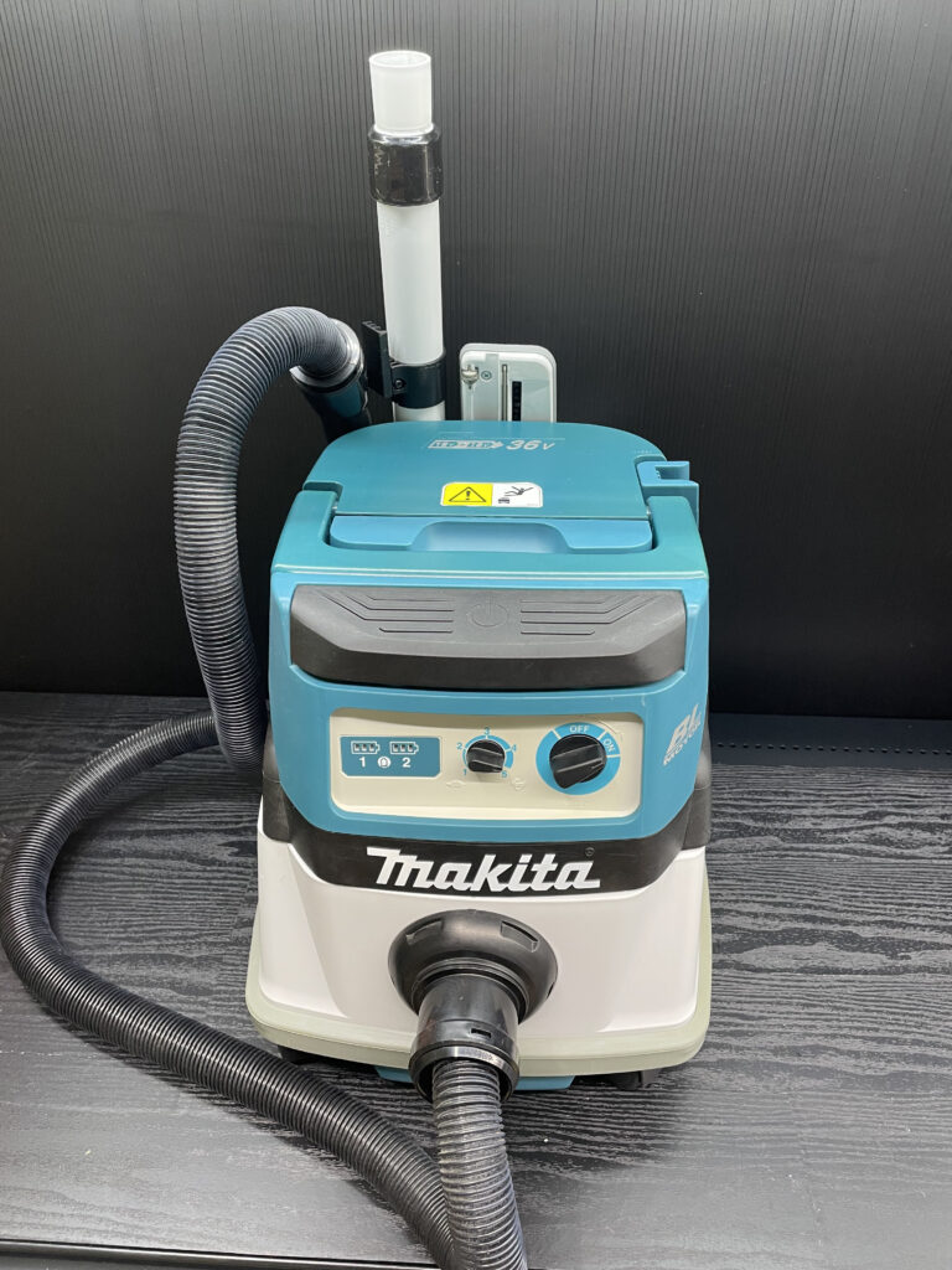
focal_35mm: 26
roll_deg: -0.1
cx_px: 476
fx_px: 953
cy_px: 635
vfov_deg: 67.3
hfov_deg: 53.1
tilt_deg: -33.2
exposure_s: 1/50
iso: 125
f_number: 1.6
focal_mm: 4.2
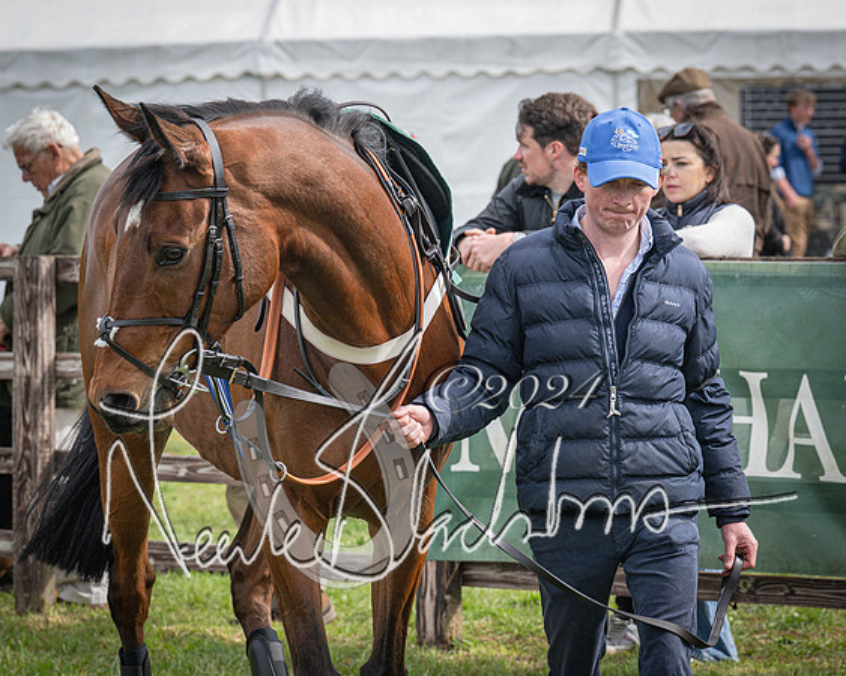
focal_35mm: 184
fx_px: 4607
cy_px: 308
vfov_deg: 8.4
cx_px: 553
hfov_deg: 10.5
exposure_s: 1/1000
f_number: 5
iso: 400
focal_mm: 100
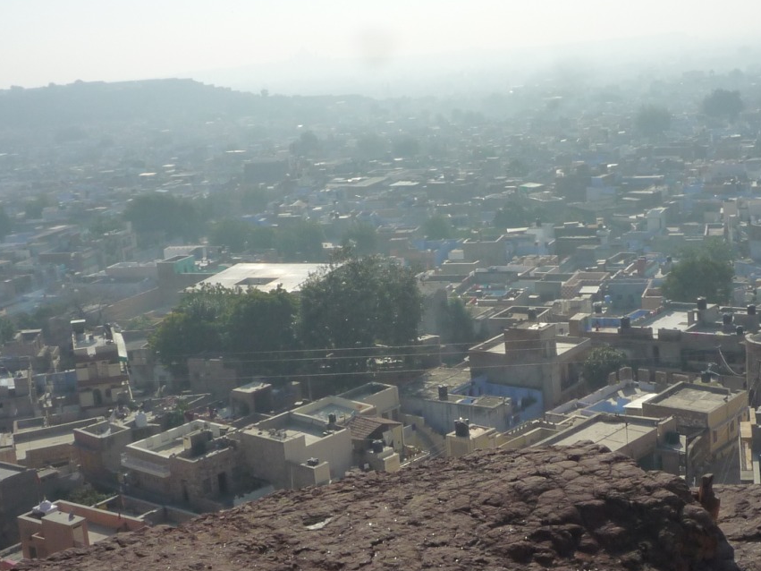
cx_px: 434
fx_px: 1209
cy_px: 266
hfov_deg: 34.9
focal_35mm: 55
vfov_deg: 26.5
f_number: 7.1
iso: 160
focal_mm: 5.8
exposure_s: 1/640
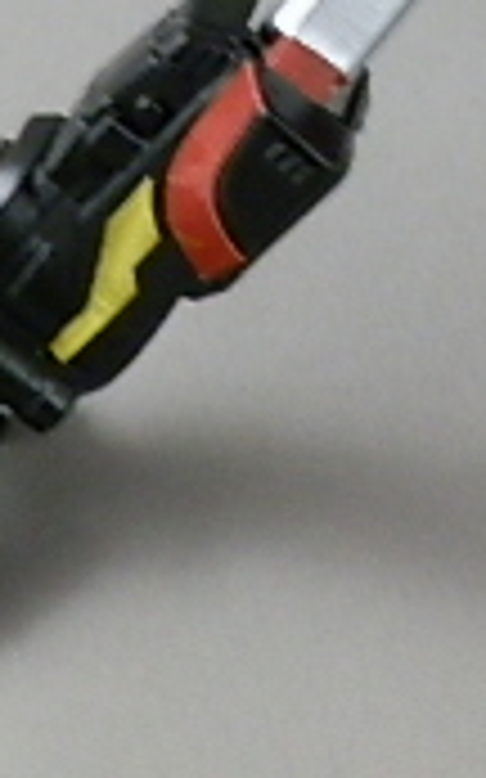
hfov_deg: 9.7
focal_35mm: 133
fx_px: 2821
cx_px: 572
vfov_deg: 14.9
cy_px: -265
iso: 200
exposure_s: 1/8
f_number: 3.5
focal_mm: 6.17
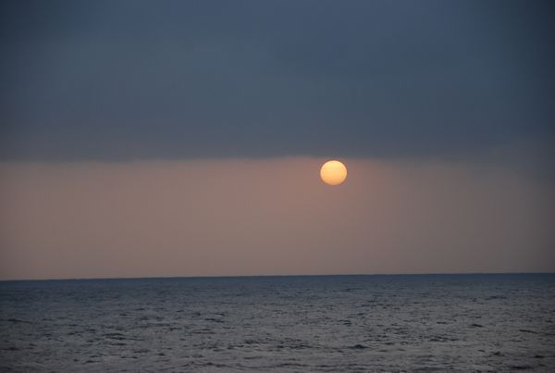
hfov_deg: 11.8
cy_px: 186
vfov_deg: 7.9
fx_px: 2688
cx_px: 278
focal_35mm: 174
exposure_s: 1/125
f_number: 6
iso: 220
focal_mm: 116
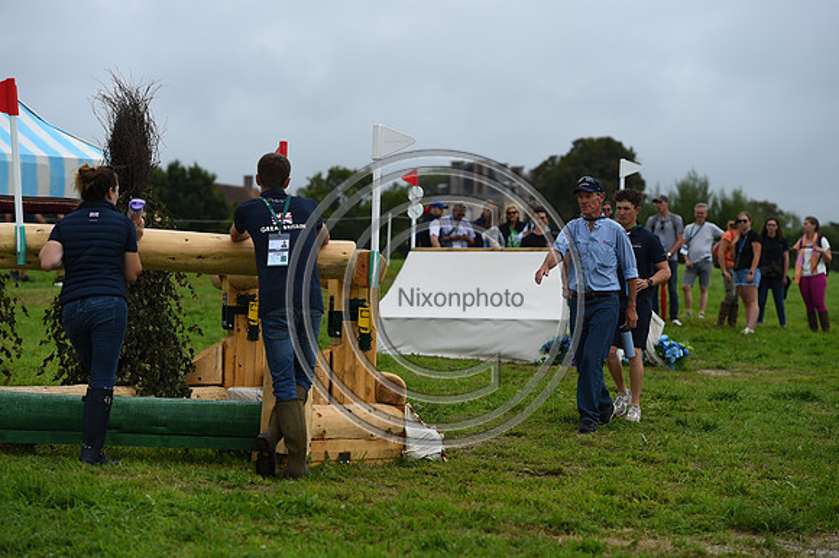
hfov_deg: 14.7
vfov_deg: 9.8
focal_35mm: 140
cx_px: 420
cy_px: 279
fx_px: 3261
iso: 160
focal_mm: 140
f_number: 5
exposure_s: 1/1000
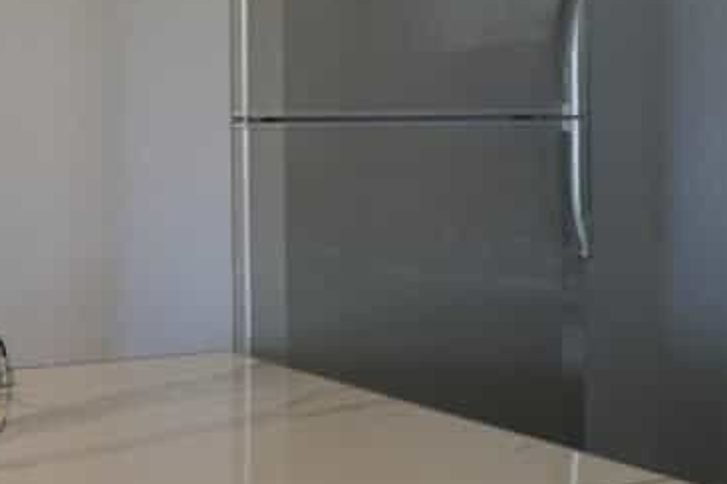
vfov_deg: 14.4
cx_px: 864
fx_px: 1918
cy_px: 168
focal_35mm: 95
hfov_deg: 20.2
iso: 640
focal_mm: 17
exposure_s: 1/160
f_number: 4
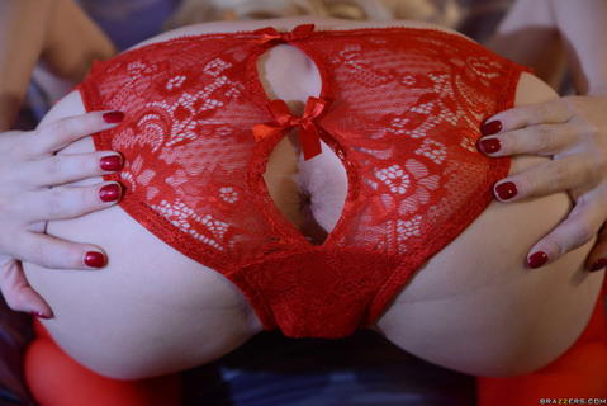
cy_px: 203
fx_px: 1771
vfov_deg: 13.1
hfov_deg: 19.4
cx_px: 304
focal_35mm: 105
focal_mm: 105
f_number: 7.1
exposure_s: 1/160
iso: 2000
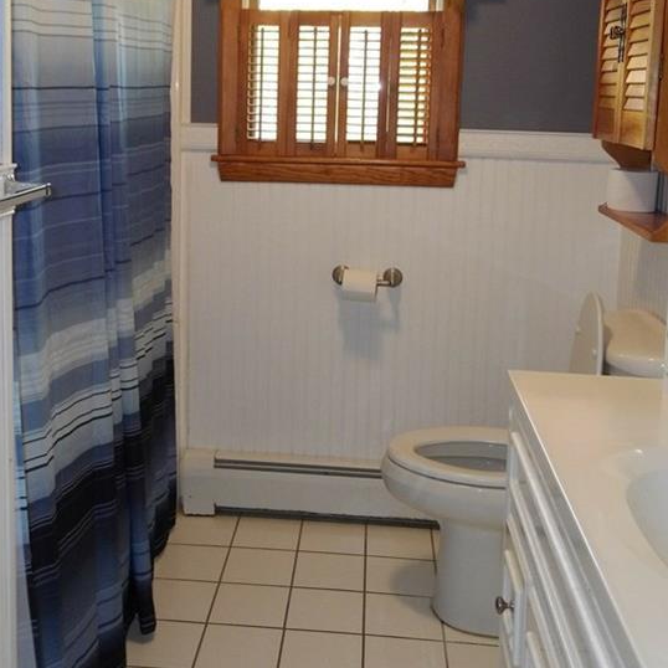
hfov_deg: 39.9
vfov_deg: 39.3
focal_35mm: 42
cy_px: 199
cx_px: 271
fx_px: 917
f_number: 3.5
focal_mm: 4.5
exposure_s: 1/30
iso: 280
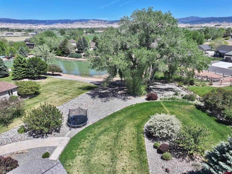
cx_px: 116
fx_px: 161
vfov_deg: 56.8
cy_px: 87
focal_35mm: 24
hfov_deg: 71.6
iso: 100
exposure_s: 1/1600
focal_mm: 12.29
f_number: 2.8
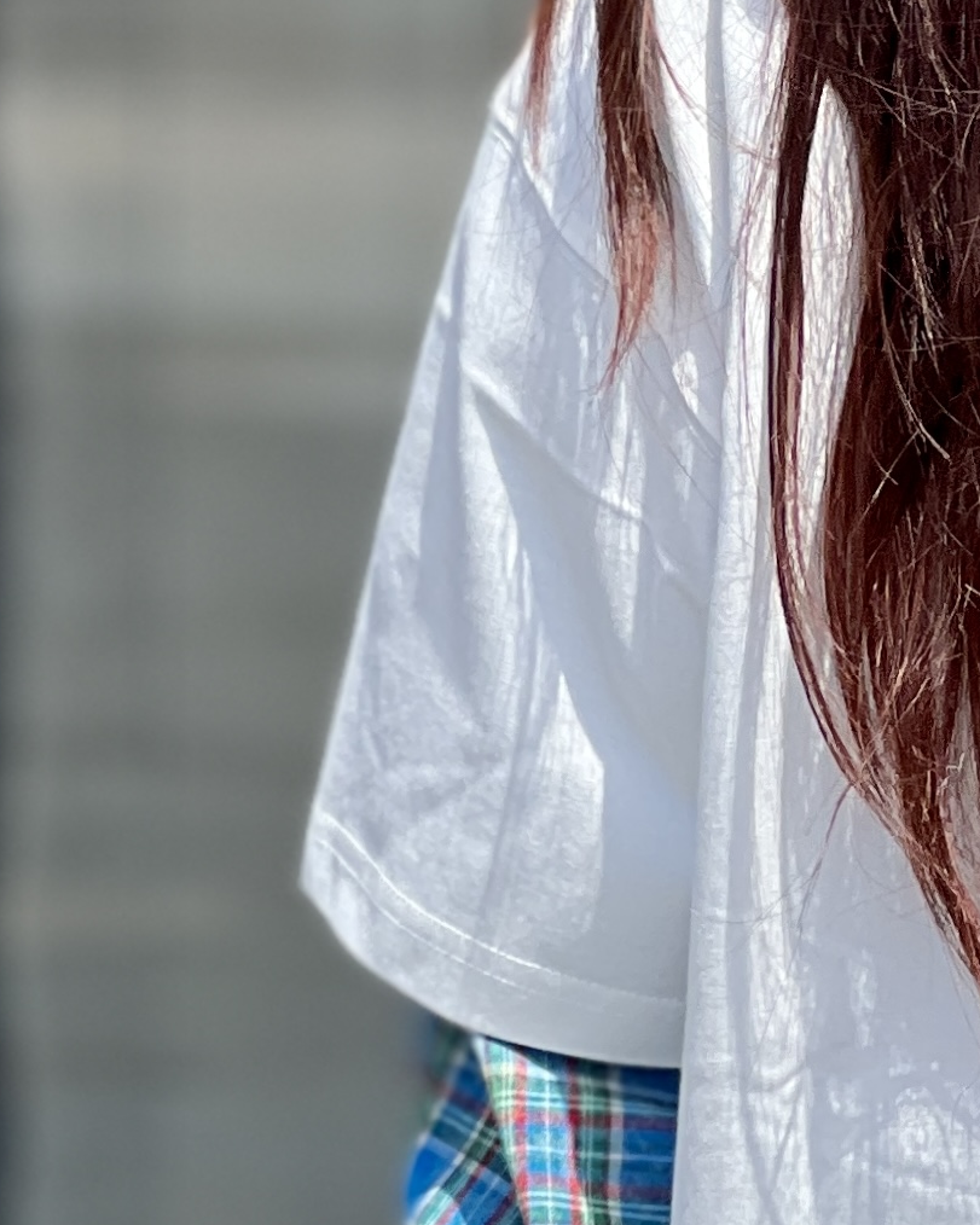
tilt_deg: -2.5
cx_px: 1478
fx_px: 10479
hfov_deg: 5.3
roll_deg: +1.1
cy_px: 92
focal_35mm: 289
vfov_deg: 6.7
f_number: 2.8
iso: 32
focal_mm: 9
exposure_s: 1/978
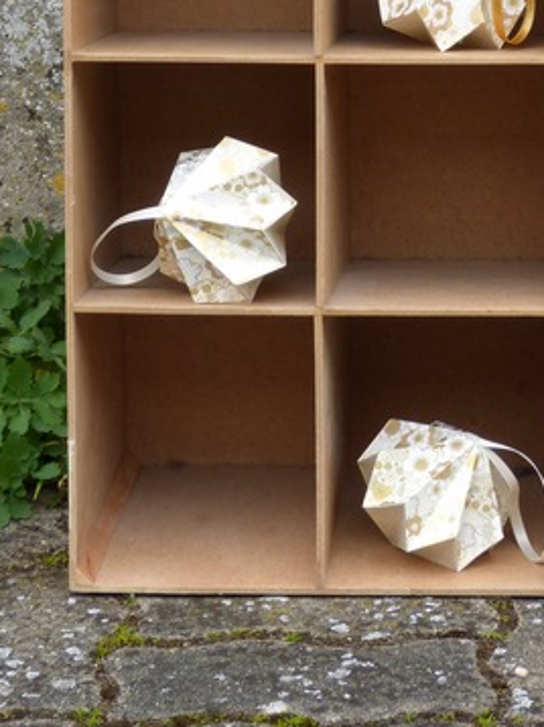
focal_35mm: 176
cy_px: -171
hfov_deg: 8.4
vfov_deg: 11.0
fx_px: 3692
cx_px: 576
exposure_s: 1/250
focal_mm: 11.3
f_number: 4.5
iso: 100
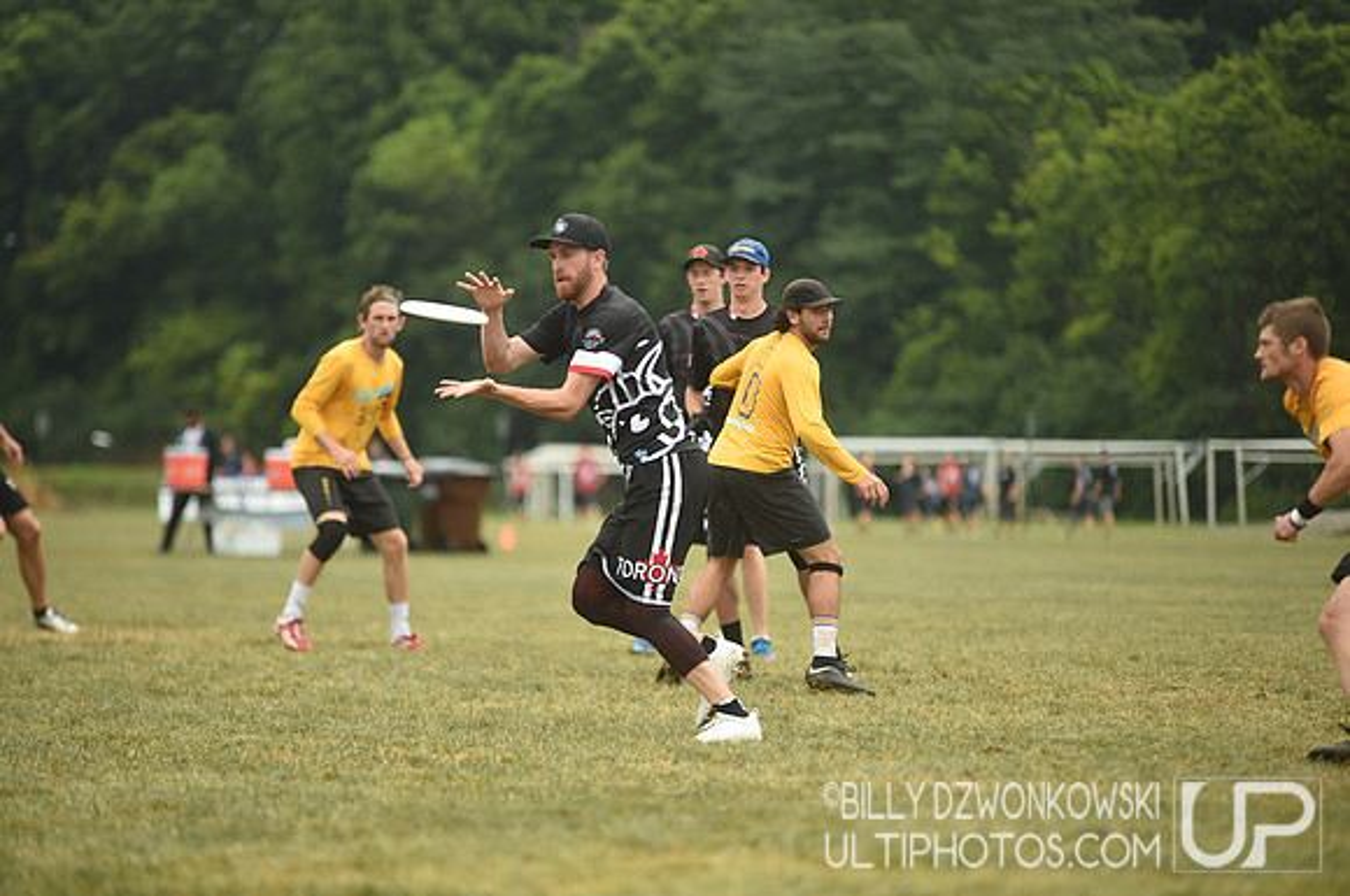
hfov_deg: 10.3
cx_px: 675
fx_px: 7489
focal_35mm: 200
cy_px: 448
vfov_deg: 6.8
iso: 200
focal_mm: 200
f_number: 2.8
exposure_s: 1/1250
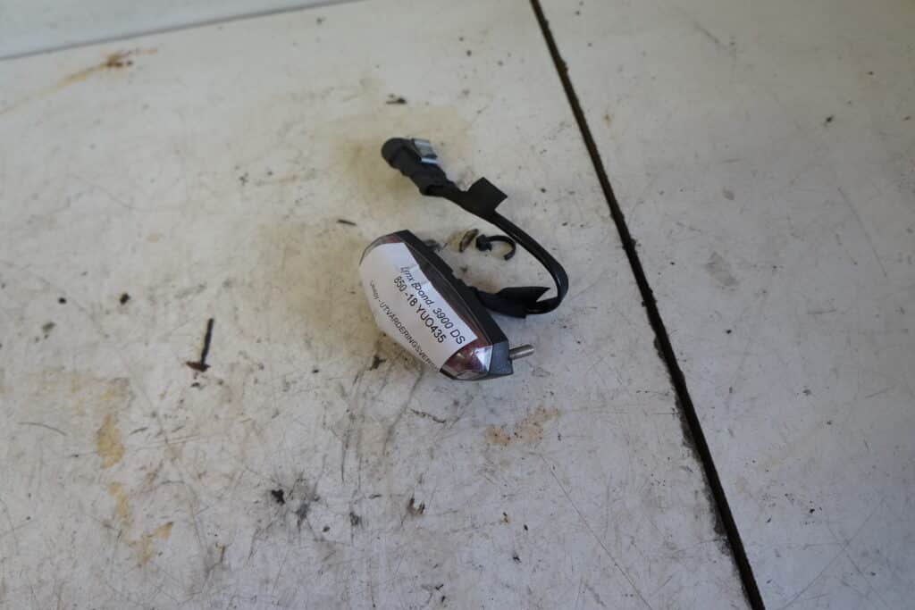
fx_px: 686
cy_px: 305
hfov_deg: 67.4
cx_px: 458
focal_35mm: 27
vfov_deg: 47.9
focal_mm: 18
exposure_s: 1/60
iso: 640
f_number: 4
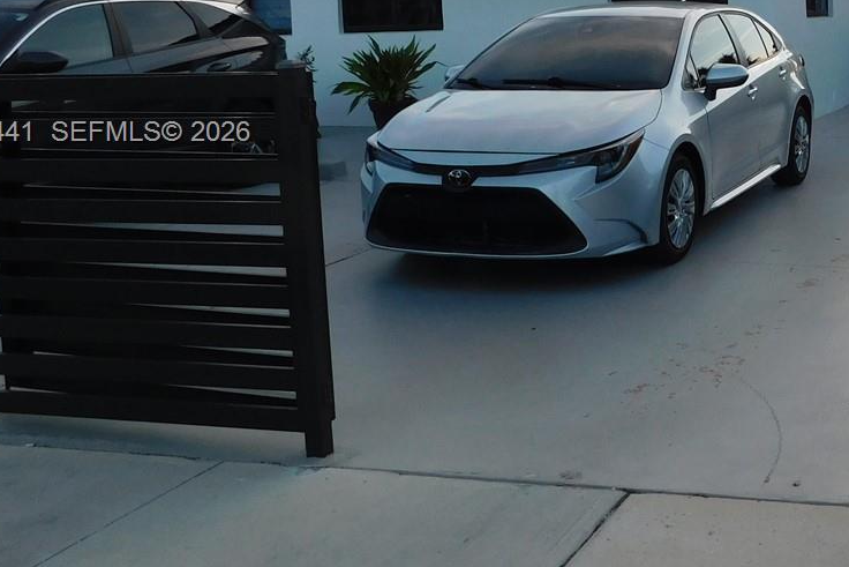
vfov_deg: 25.7
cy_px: 134
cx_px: 814
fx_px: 1226
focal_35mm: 52
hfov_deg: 35.2
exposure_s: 1/250
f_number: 3
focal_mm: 4
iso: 125
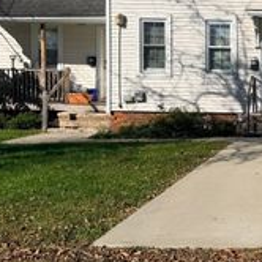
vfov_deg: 26.8
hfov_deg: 24.9
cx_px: 294
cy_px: 107
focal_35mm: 64
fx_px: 548
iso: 80
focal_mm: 6.76
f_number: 1.78
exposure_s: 1/9091
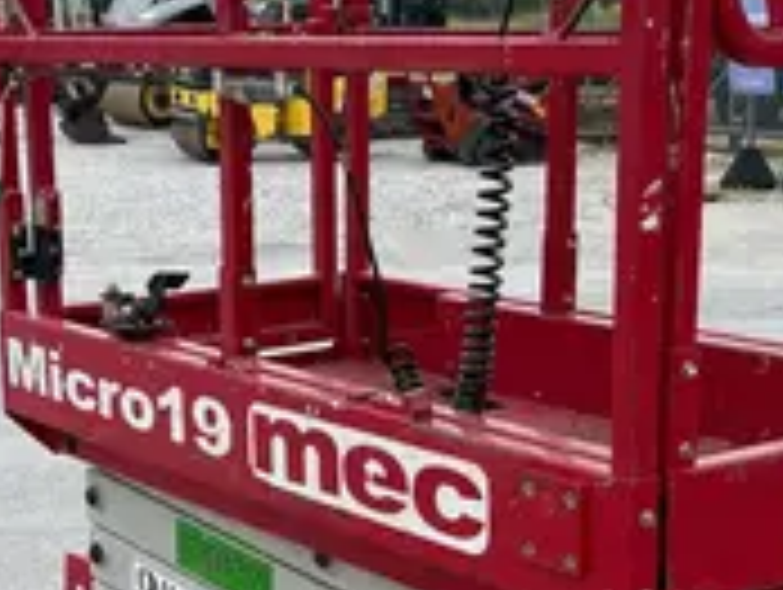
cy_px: 457
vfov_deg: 17.9
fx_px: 1857
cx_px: 292
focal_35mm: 82
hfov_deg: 23.7
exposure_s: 1/982
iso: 50
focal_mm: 5.7
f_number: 1.5
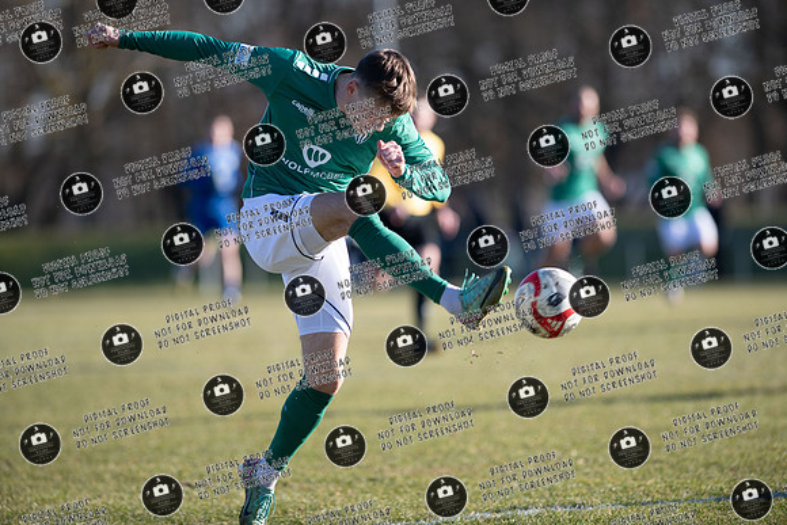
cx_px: 394
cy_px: 262
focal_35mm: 300
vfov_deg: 4.6
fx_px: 6560
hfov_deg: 6.9
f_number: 3.2
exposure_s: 1/1600
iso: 180
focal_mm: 300
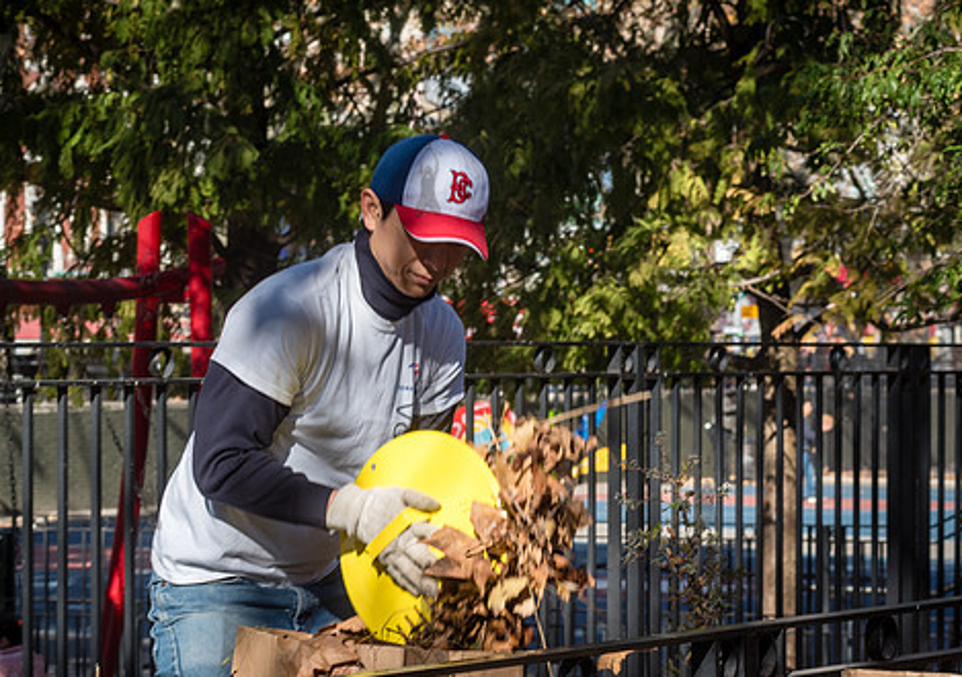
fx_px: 3616
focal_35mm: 133
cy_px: 370
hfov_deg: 15.1
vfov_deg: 10.7
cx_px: 325
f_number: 9
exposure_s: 1/160
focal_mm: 80
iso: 100
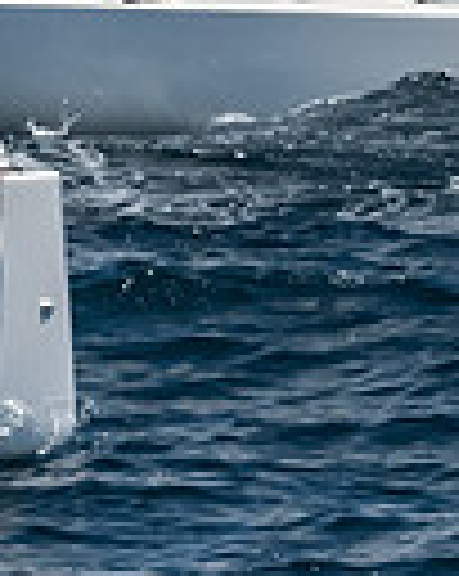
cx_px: -783
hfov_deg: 3.4
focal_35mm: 446
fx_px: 7592
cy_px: -45
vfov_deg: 4.3
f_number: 14
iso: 640
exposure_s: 1/1600
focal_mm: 70
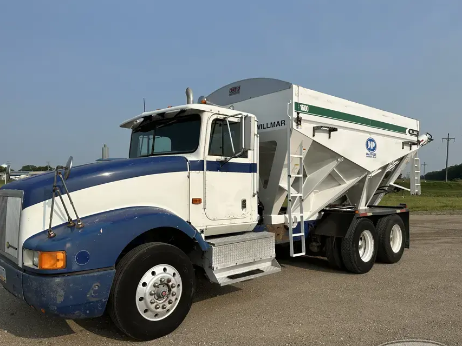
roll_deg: +0.8
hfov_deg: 65.1
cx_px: 206
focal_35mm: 27
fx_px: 360
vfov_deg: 51.3
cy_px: 182
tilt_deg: +0.9
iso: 80
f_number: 1.78
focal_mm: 6.86
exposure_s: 1/7576
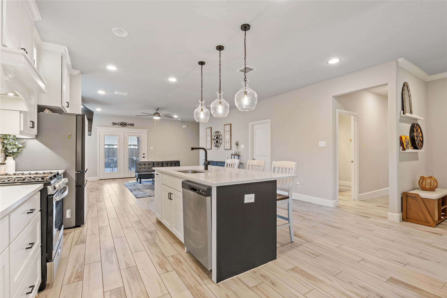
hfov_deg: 96.7
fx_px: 199
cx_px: 224
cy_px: 149
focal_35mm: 16
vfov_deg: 73.7
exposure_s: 1/2
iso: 320
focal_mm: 16
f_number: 9
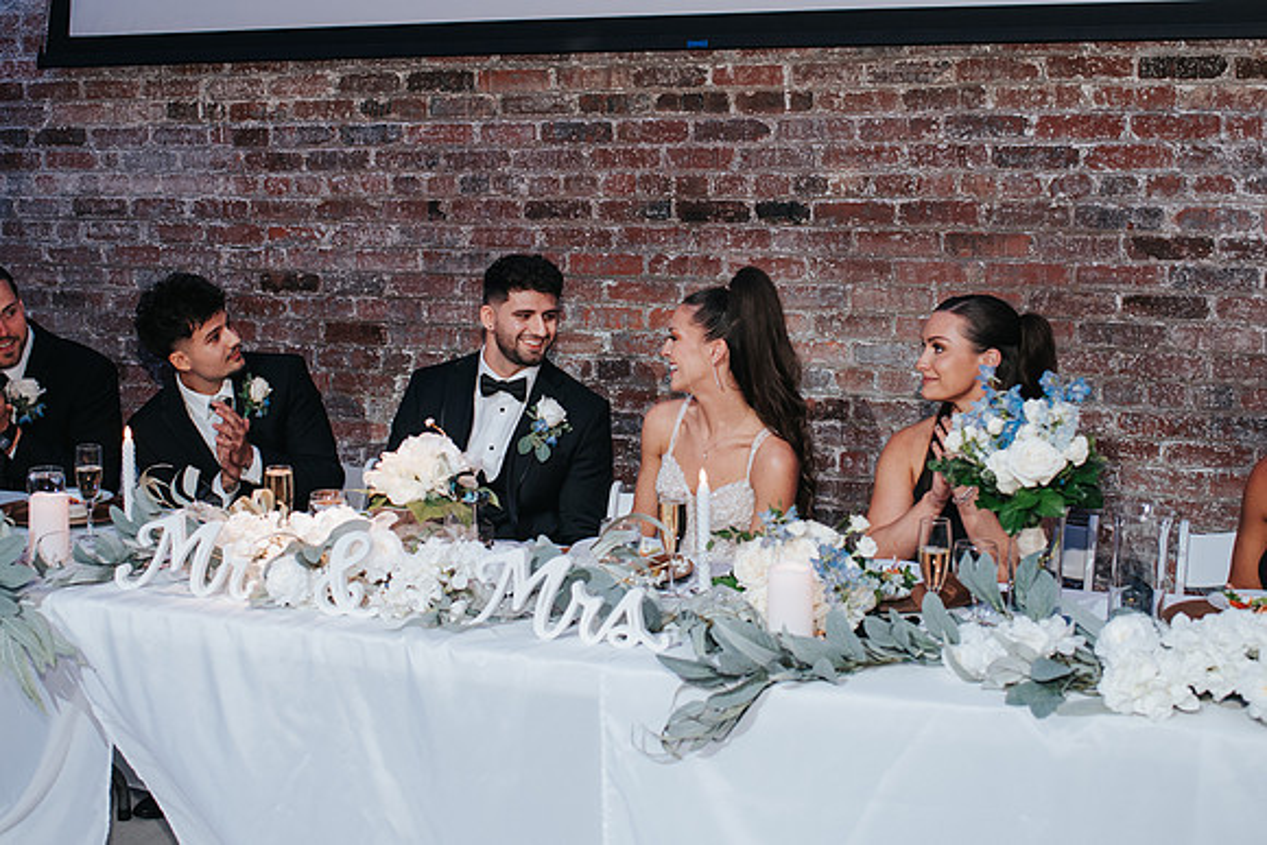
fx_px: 1639
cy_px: 354
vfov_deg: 28.9
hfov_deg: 42.3
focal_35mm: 47
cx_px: 650
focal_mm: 35
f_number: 2.8
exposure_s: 1/200
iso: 1000
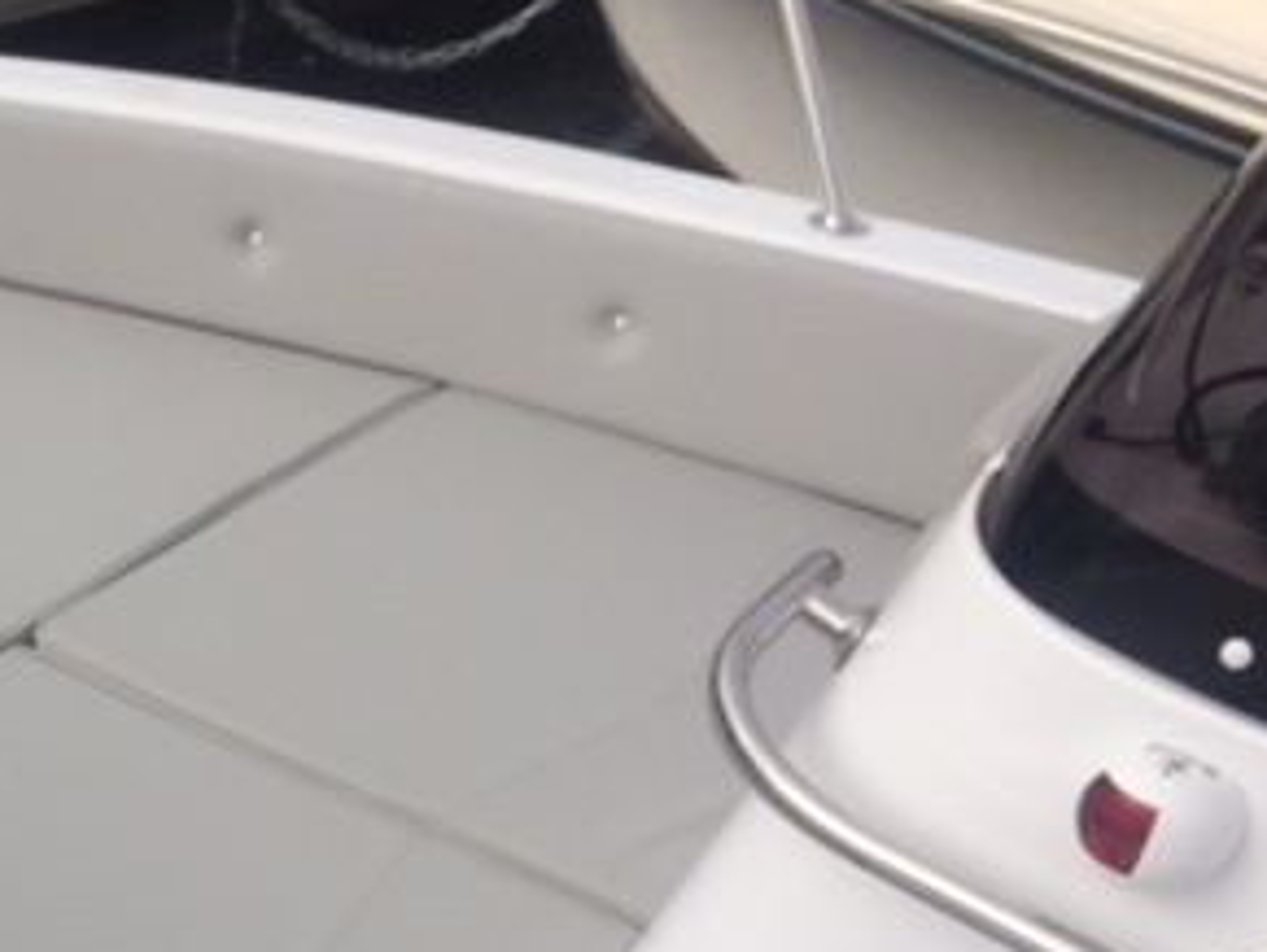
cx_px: -13
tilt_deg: -33.2
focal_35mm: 64
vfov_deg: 22.4
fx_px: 2344
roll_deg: -2.5
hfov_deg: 28.3
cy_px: 860
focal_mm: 4.15
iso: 32
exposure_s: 1/2740
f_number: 2.2
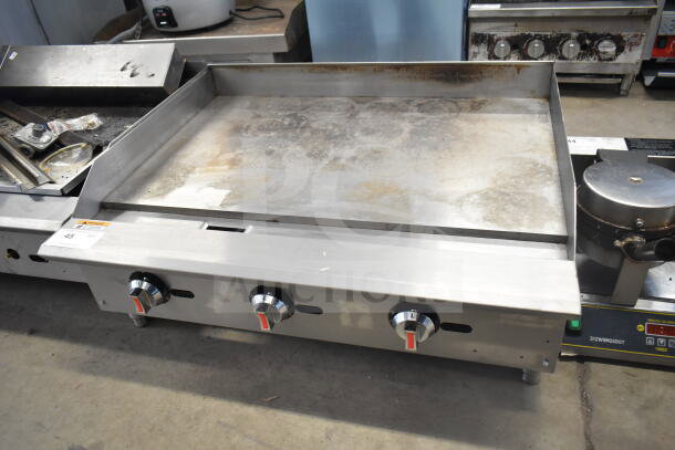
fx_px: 506
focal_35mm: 27
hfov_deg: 67.4
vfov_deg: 48.0
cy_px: 225
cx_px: 338
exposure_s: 1/50
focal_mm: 18
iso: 1600
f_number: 3.5
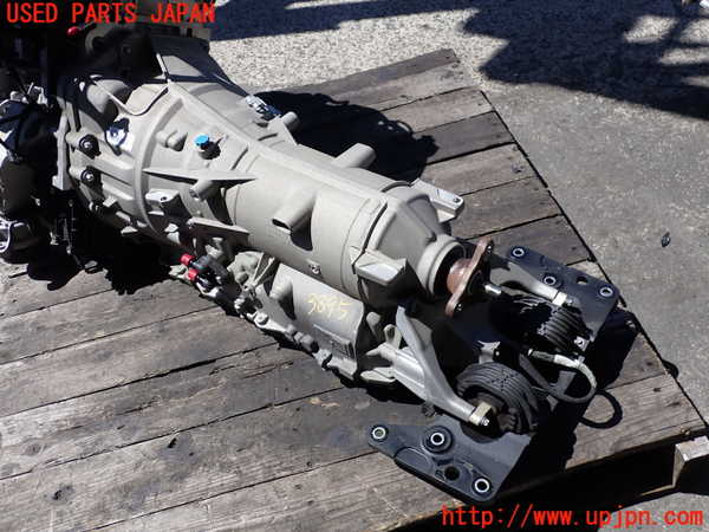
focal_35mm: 30
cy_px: 266
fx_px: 614
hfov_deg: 60.0
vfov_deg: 46.8
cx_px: 354
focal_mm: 5.4
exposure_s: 1/160
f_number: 9
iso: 100
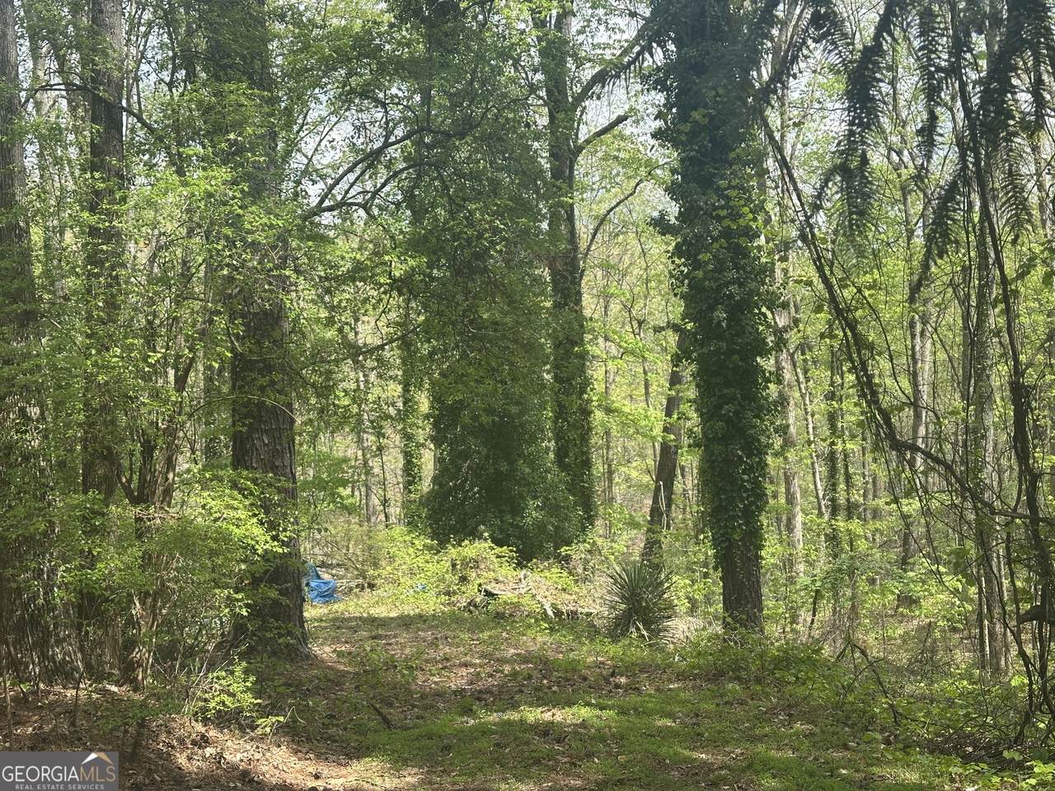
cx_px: 528
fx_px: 1463
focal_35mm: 48
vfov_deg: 30.3
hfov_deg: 39.7
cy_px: 396
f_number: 1.78
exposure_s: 1/1145
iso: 64
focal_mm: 6.86
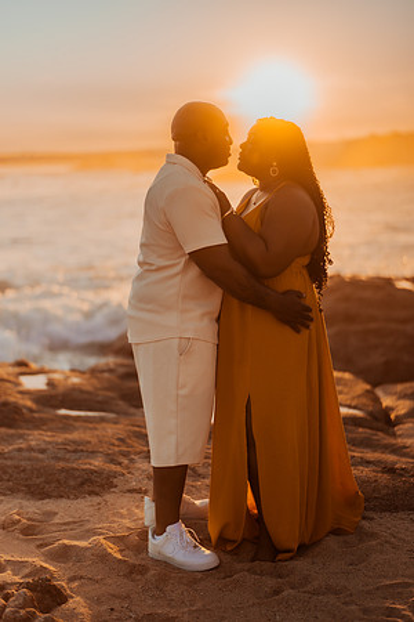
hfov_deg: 23.4
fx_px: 1000
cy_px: 311
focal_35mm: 58
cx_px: 207
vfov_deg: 34.5
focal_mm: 58
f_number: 1.4
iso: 100
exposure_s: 1/8000
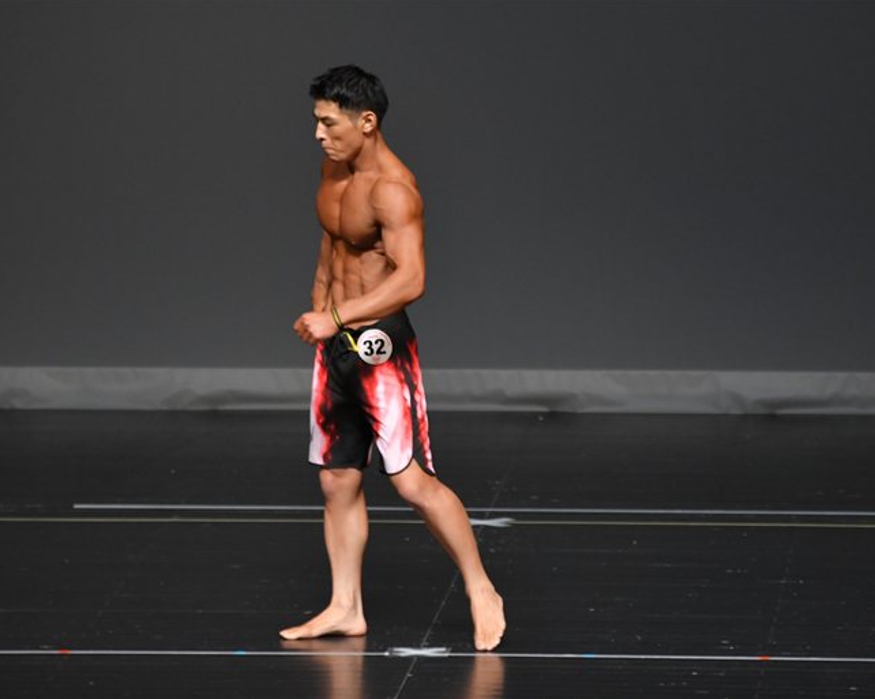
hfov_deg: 5.0
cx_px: 490
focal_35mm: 391
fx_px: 10121
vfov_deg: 4.0
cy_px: 350
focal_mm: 230
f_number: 5.6
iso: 2000
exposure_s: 1/400
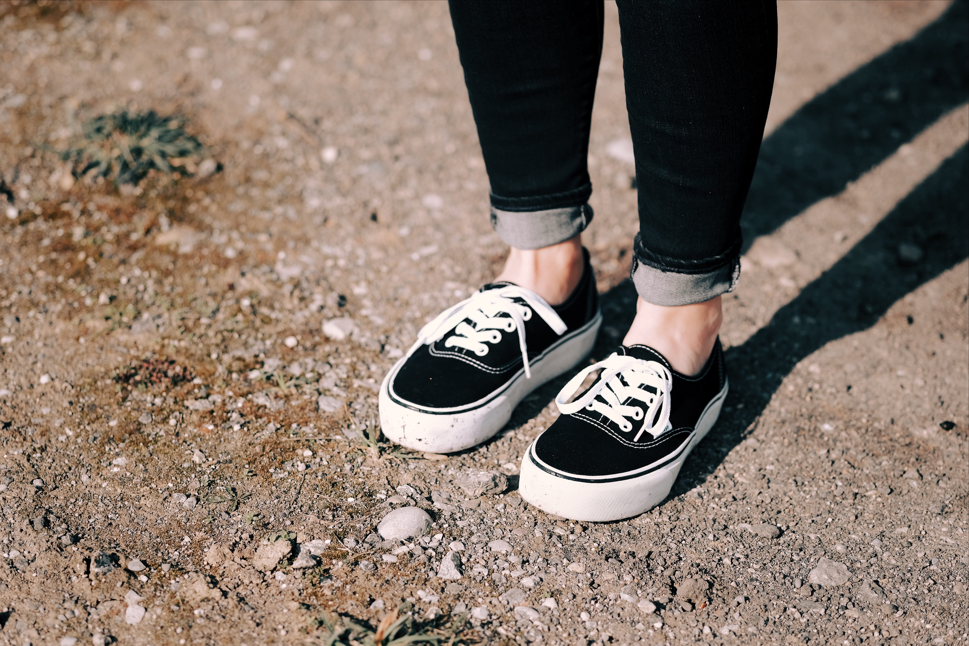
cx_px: 484
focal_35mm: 135
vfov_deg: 10.2
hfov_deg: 15.2
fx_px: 3633
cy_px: 323
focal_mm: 90
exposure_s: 1/5800
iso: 200
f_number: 2
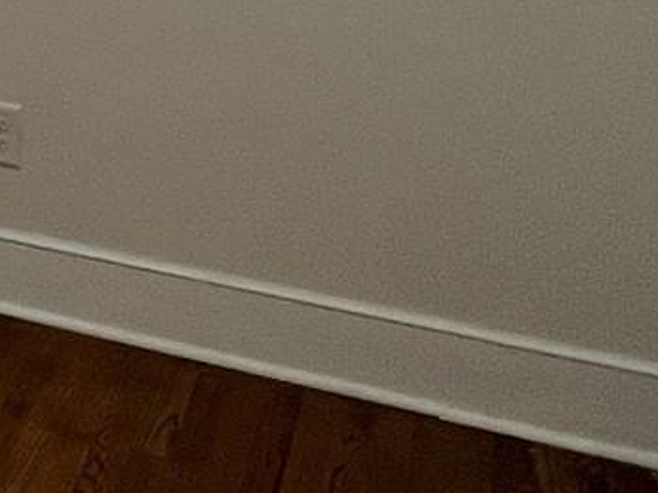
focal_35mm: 77
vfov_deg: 16.8
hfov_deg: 18.6
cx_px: -580
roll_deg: +1.6
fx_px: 1463
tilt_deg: -3.1
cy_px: -312
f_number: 1.8
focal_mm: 1.57
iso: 200
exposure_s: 1/60
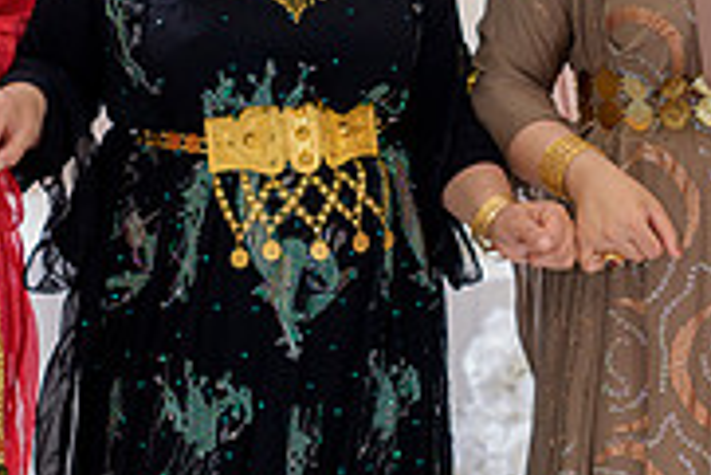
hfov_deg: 12.8
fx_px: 3162
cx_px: 267
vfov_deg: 8.6
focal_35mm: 160
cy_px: 198
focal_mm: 50
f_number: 2
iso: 640
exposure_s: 1/200
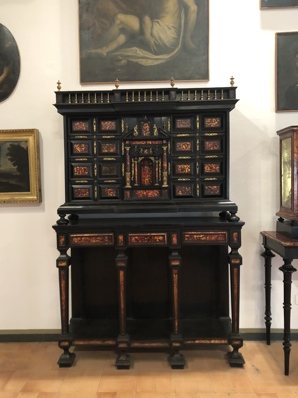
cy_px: 198
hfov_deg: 46.8
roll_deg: +1.9
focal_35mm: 30
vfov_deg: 60.0
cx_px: 144
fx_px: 344
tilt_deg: -2.6
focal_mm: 4
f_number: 1.8
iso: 80
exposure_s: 1/6
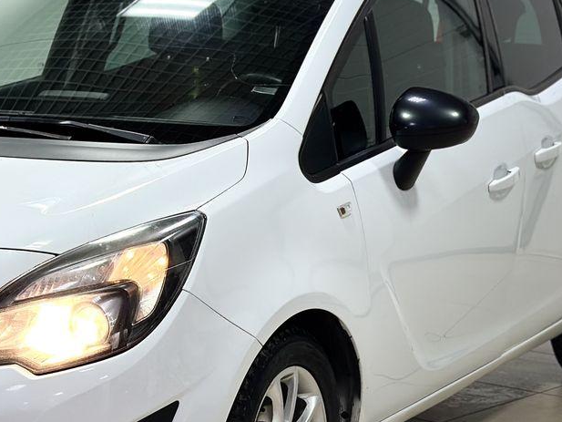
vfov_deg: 13.2
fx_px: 1819
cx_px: 118
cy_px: 201
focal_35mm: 112
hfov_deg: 17.4
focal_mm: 6.86
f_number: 1.78
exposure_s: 1/141
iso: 80
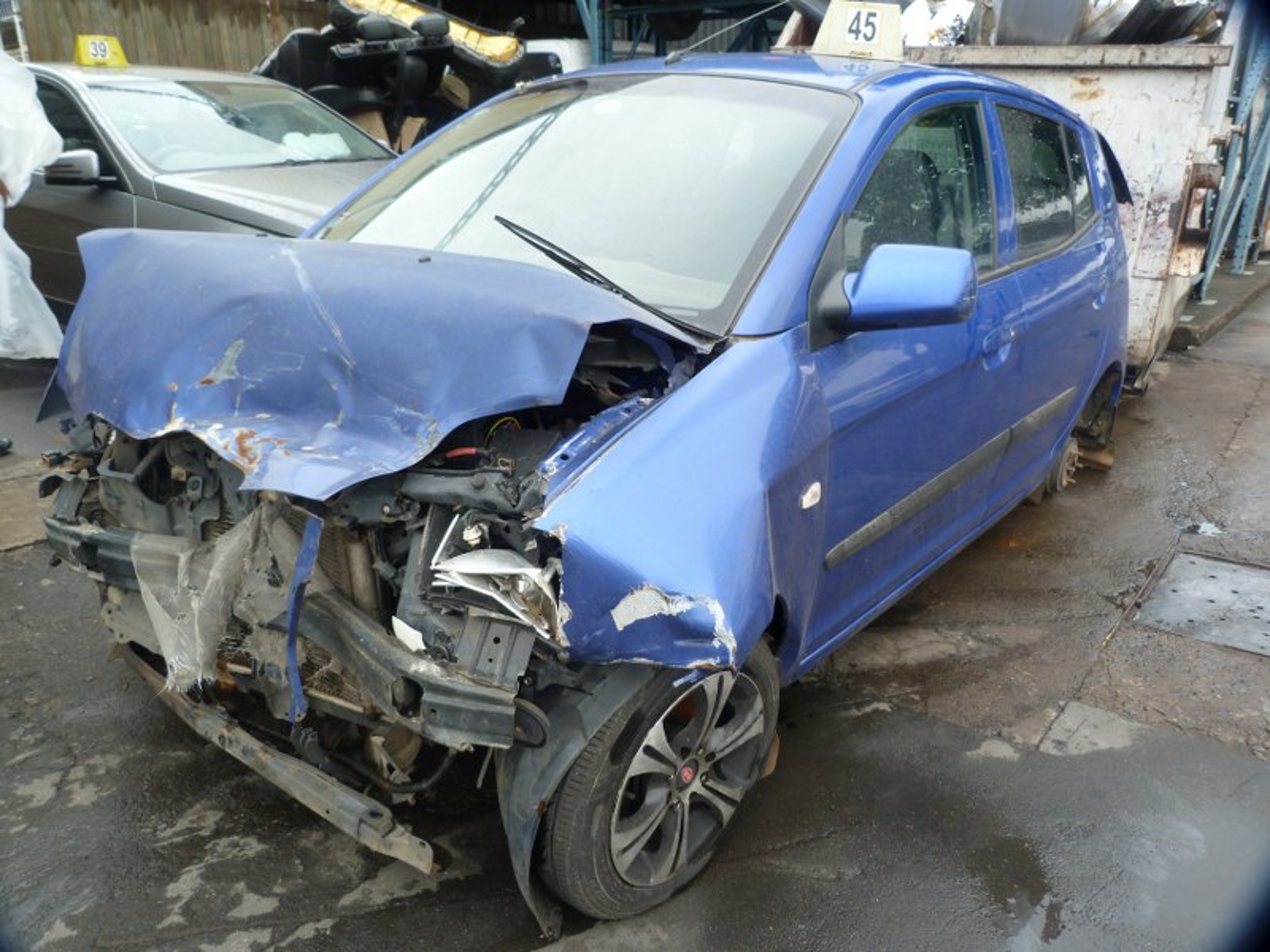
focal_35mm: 25
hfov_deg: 69.4
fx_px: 917
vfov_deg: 54.9
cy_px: 476
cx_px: 635
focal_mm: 4.5
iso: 80
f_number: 3.6
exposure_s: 1/125
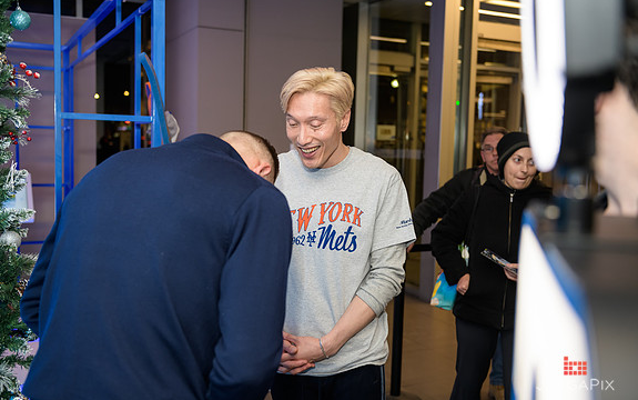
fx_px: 644
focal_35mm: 37
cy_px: 199
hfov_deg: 52.7
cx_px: 321
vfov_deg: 34.5
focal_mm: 36
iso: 400
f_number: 3.2
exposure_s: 1/125
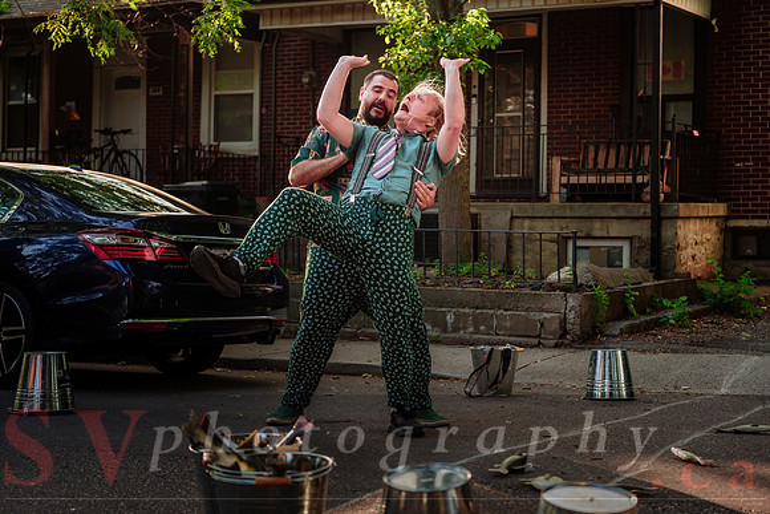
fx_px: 1227
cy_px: 245
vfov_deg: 23.6
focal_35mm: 57
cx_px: 425
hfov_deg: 34.8
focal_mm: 34.9
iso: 500
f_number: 1.8
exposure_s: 1/800
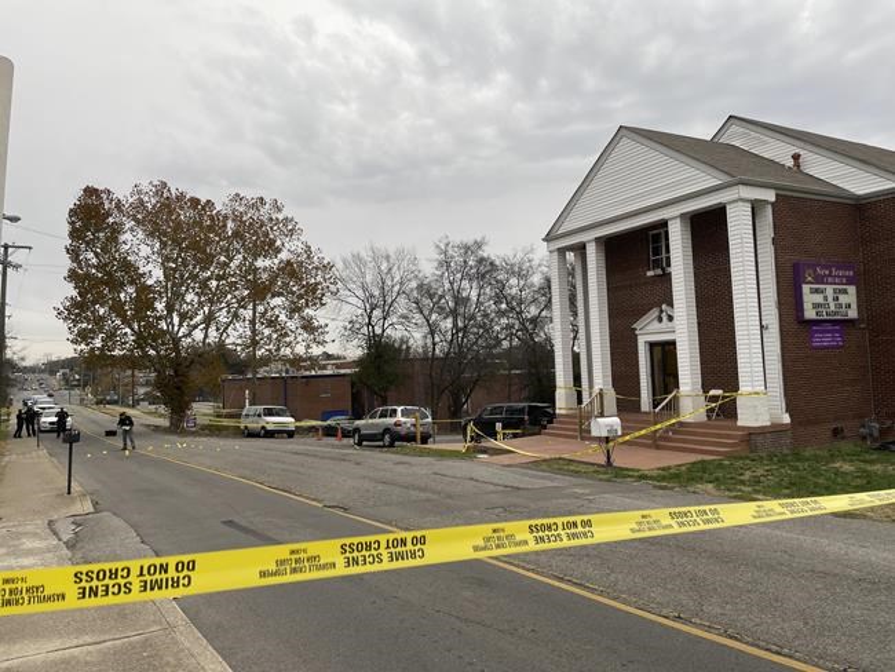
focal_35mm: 26
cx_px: 448
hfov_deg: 67.3
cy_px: 336
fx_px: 672
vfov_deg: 53.1
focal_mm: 4.2
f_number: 1.6
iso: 32
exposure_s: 1/268
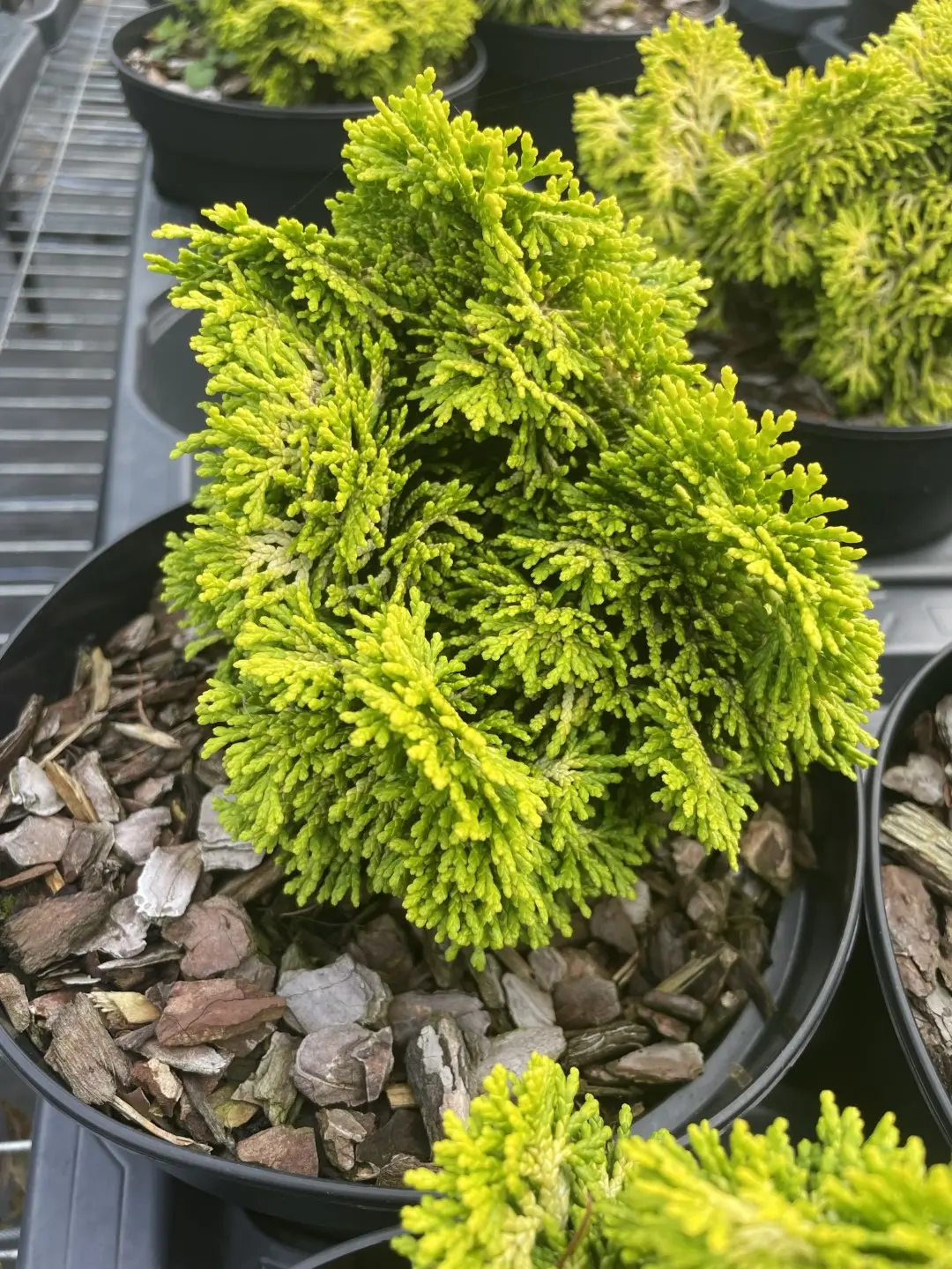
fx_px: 953
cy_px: 634
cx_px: 476
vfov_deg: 67.3
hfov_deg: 53.1
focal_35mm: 26
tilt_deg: -46.9
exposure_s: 1/483
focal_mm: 4.2
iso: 32
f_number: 1.6
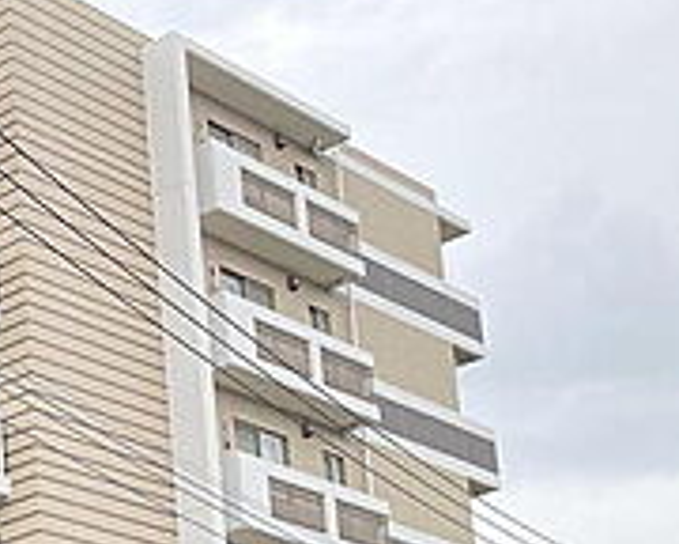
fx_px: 1829
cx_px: -366
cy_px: 733
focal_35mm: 91
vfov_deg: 15.9
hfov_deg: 18.4
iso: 50
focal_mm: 3.99
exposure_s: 1/121
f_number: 1.8
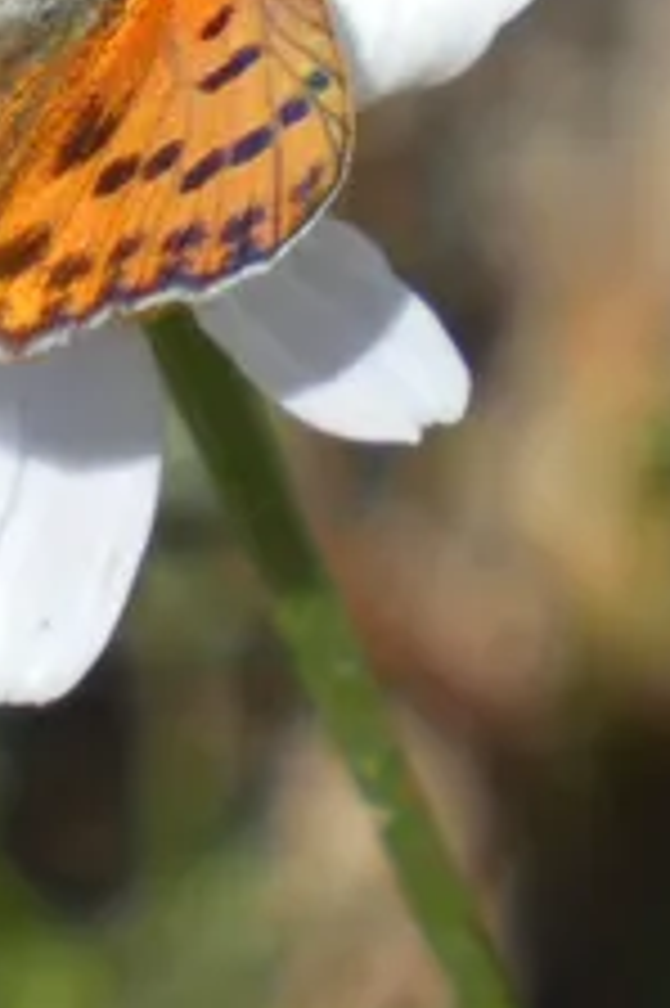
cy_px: -32
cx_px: -58
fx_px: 71180
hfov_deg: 0.5
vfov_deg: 0.8
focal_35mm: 2546
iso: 80
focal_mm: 153.1
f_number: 5.6
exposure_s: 1/400
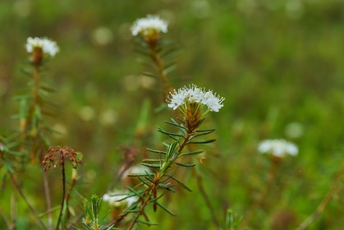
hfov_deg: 24.1
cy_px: 84
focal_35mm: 84
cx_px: 119
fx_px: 803
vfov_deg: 16.3
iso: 100
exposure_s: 1/640
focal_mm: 55
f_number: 2.8
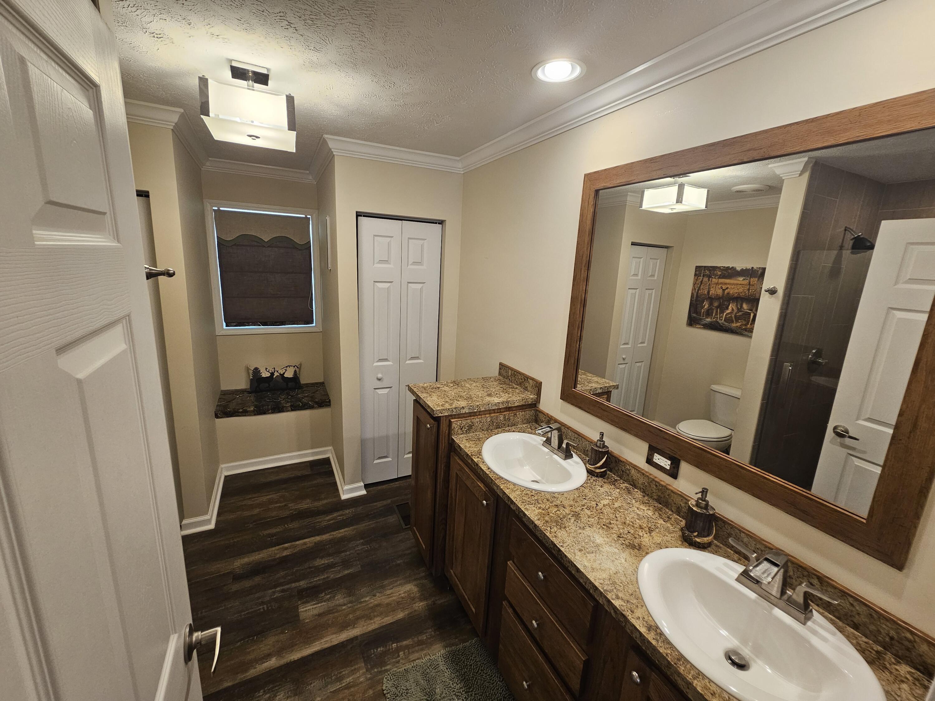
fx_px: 351
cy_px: 350
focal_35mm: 13
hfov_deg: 106.2
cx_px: 468
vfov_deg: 89.9
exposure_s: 1/60
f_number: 2.2
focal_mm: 2.2
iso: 160
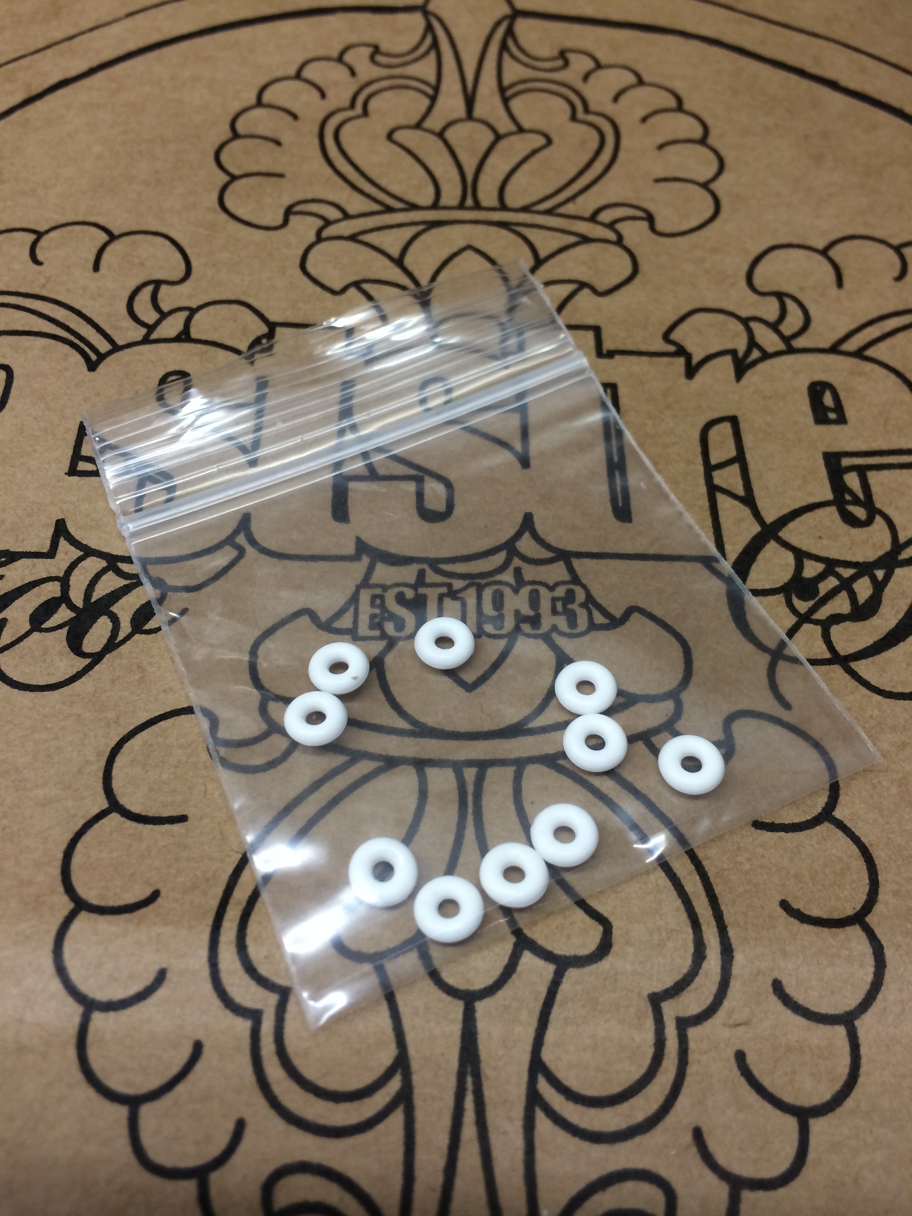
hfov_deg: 46.8
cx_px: 456
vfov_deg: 60.0
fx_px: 1054
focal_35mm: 30
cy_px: 608
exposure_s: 1/33
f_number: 2.2
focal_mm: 4.12
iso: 50
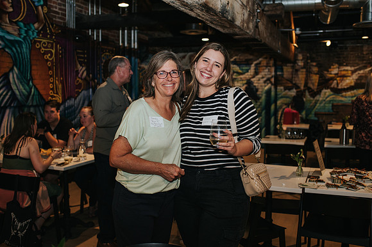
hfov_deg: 52.8
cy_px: 119
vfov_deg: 36.6
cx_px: 183
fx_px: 374
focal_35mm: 36
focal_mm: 35
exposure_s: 1/200
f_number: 2.8
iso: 800
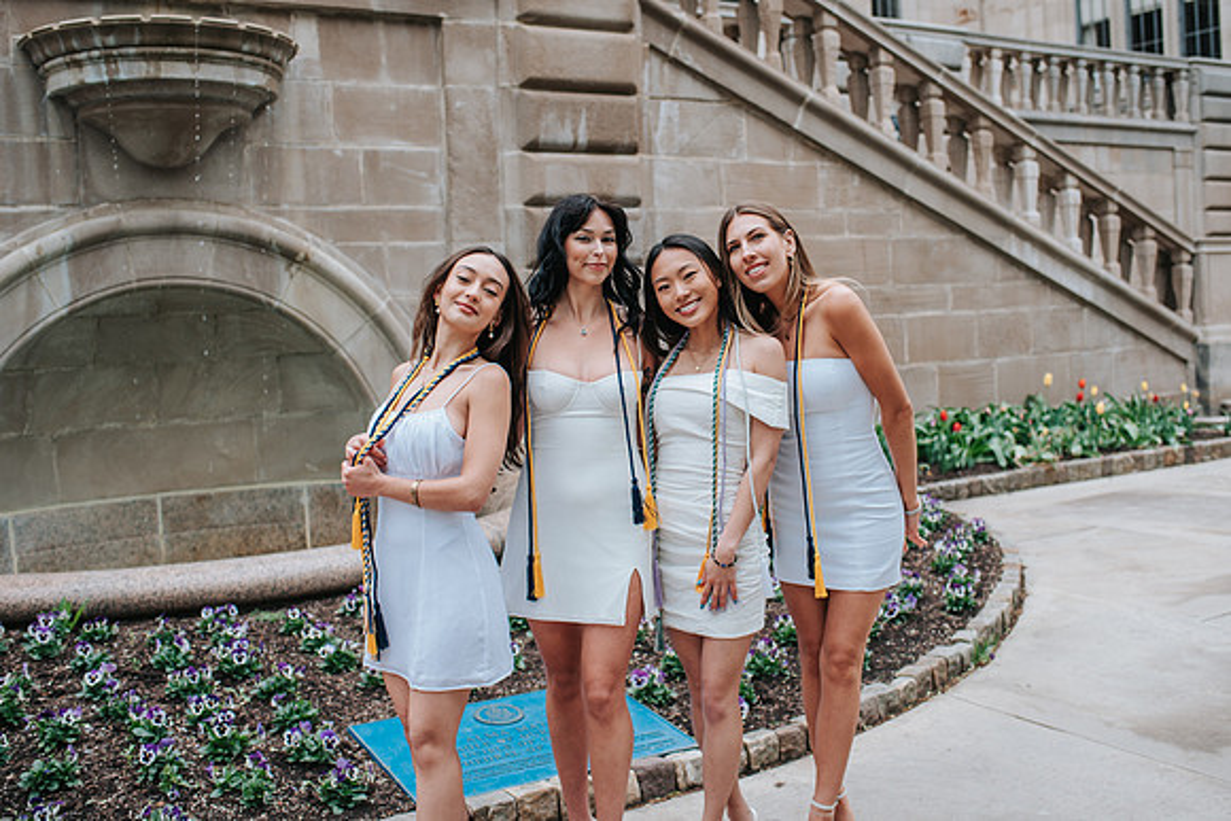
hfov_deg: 49.4
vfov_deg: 34.1
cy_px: 367
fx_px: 1337
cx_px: 636
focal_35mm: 39
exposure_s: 1/320
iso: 100
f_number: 3.2
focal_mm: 35
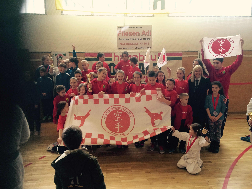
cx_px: 126
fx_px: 211
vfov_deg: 48.2
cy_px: 94
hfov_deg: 61.7
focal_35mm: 29
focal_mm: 4.15
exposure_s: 1/30
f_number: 2.2
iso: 64
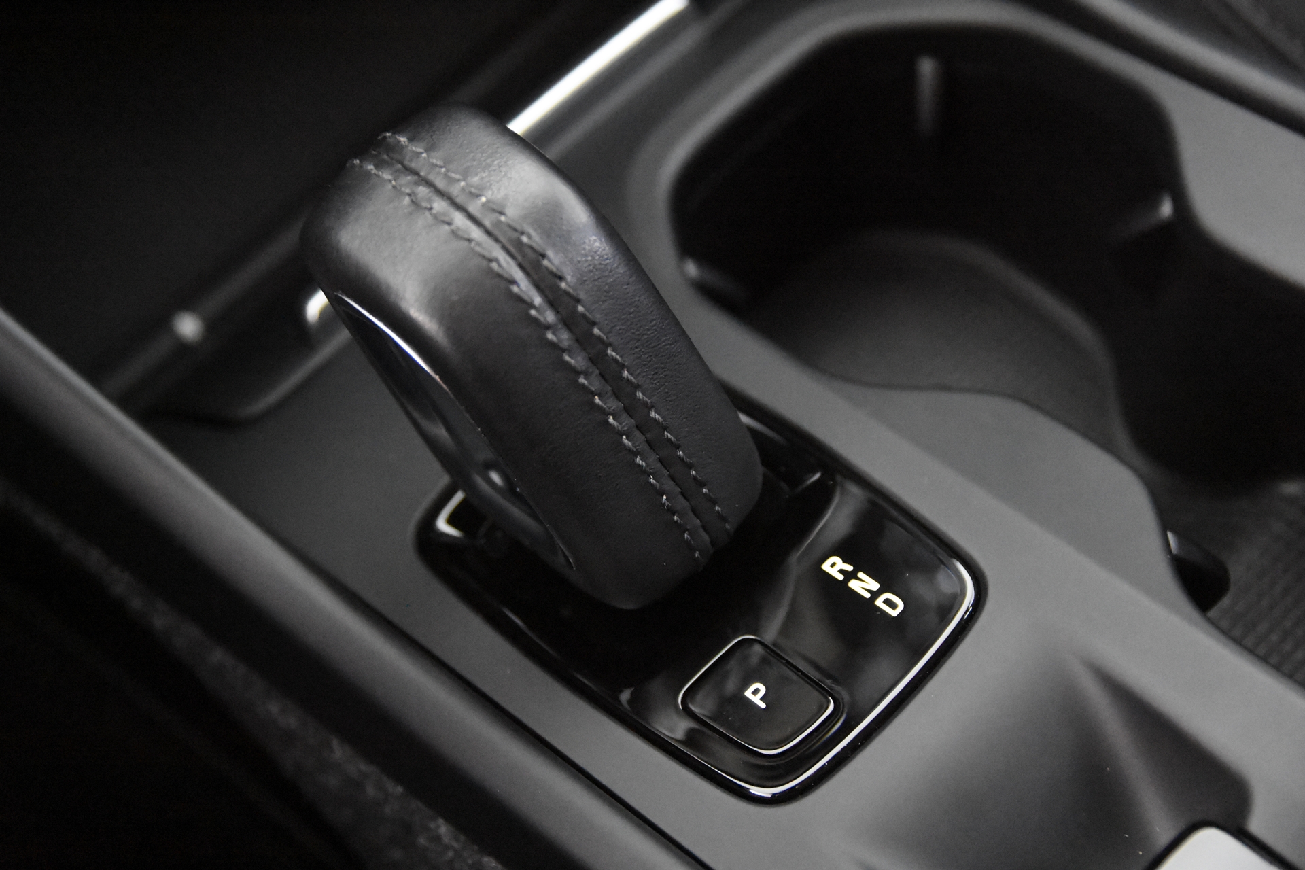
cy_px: 435
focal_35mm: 60
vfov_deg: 22.6
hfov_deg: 33.4
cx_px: 652
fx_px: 2175
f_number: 3.5
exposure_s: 1/40
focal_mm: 40
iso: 12800
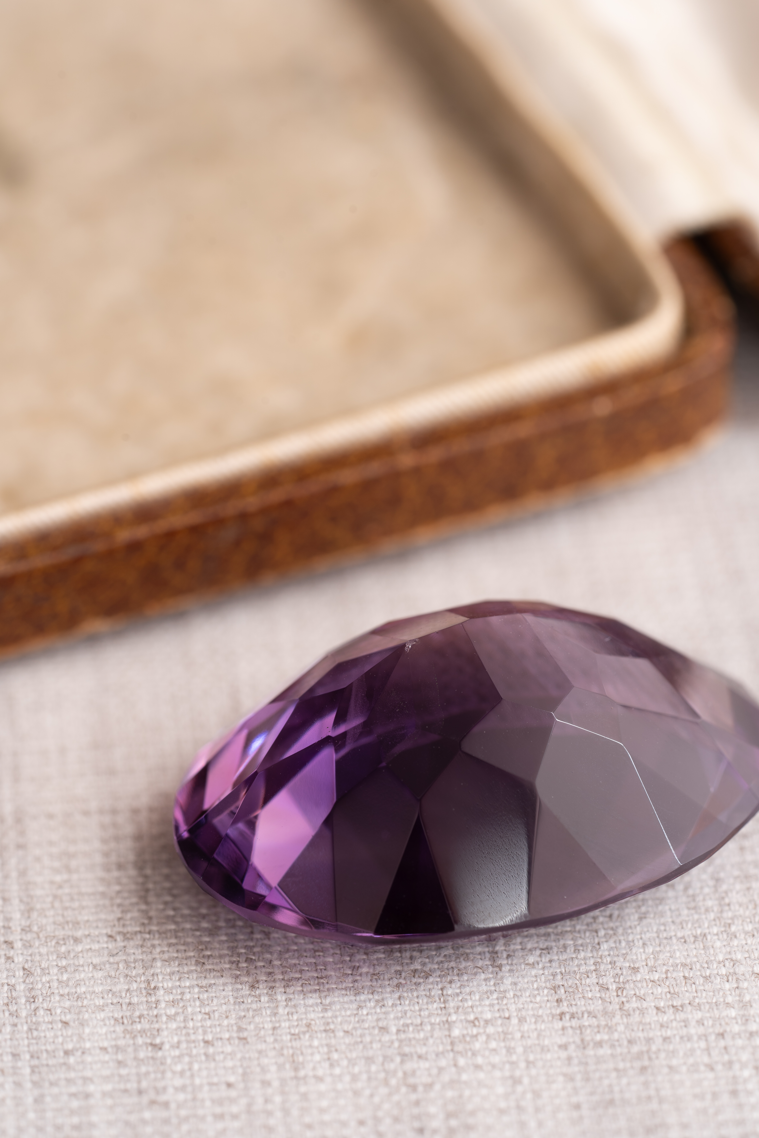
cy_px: 569
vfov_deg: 22.6
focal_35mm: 90
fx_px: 2846
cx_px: 380
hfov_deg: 15.2
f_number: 8
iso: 100
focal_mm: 90
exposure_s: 1/8
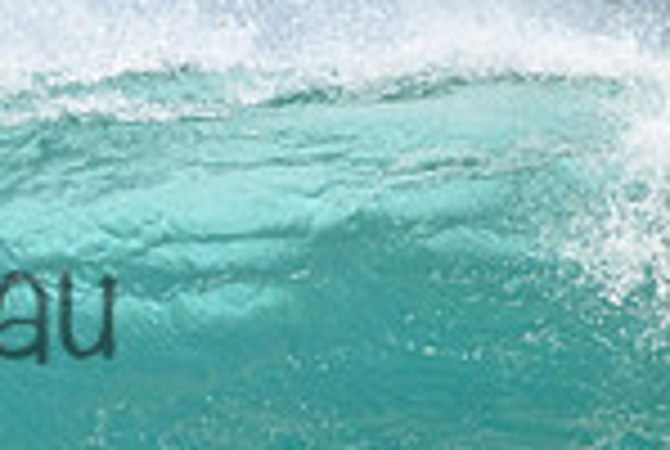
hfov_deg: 0.7
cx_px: -360
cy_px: 254
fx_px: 57884
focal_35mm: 3104
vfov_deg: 0.4
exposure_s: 1/3200
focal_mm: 800
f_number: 11
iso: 1600
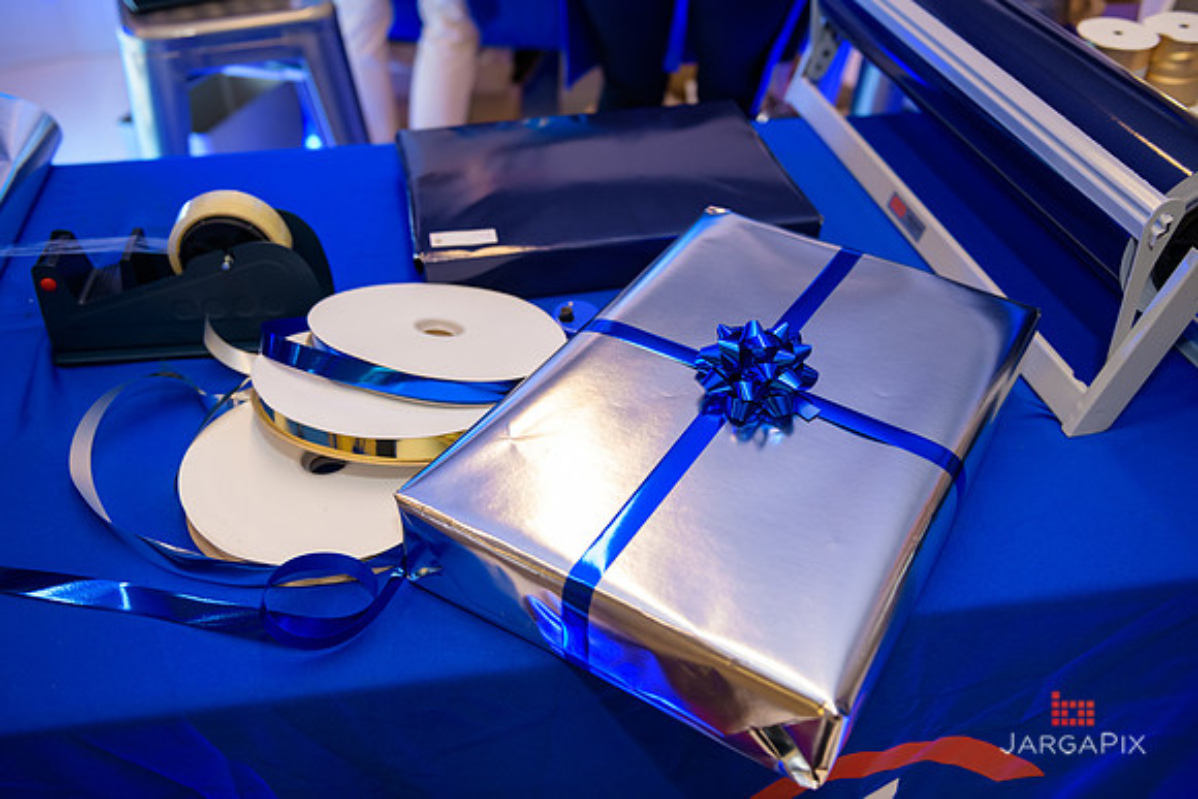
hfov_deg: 58.7
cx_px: 599
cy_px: 400
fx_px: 1065
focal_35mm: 32
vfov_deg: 41.1
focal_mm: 32
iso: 800
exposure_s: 1/125
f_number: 3.2
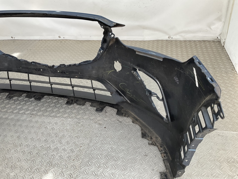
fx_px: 199
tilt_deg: -36.1
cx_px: 119
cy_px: 90
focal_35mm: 29
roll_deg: +4.9
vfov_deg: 48.2
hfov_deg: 61.7
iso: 25
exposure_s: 1/120
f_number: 1.8
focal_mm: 3
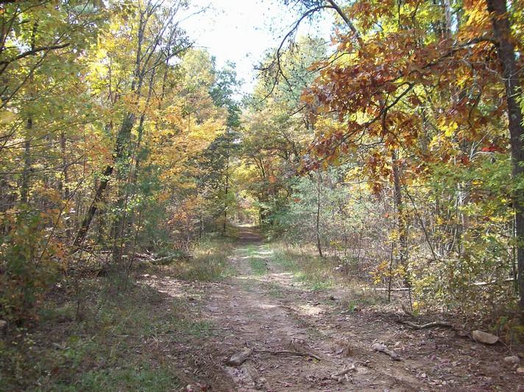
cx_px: 262
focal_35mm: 36
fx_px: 545
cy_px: 196
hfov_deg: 51.4
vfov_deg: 39.6
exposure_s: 1/167
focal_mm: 6
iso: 80
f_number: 2.7
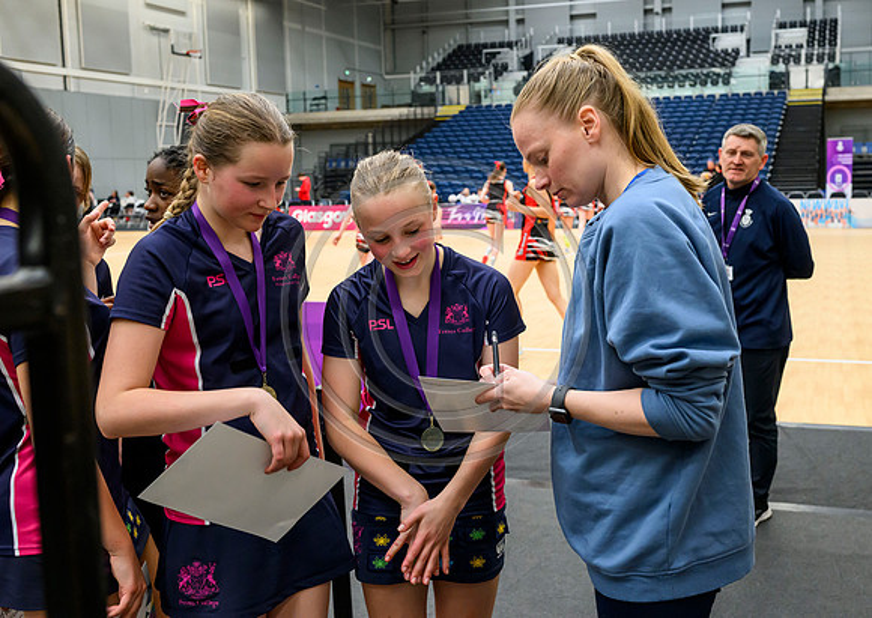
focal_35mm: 41
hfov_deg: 46.9
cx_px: 515
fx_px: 1001
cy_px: 275
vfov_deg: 34.3
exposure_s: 1/320
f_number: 5
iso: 4000
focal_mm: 35
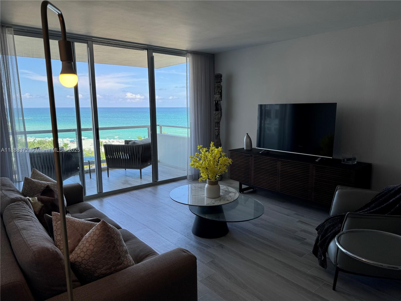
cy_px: 150
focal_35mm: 24
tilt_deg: -10.9
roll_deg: +0.6
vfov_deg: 56.8
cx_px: 200
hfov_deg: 71.6
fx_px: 278
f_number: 1.78
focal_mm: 6.76
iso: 80
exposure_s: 1/510
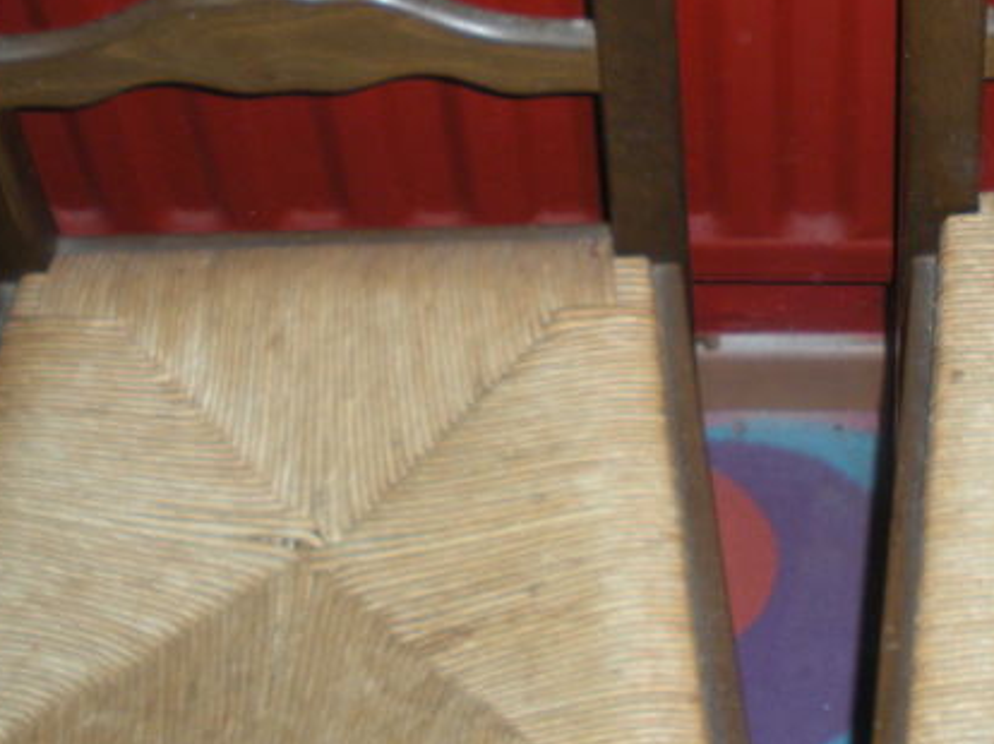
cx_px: 857
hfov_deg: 22.1
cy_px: 209
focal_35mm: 87
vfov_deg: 16.9
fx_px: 2497
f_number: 3.5
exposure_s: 1/60
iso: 126
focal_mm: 6.3
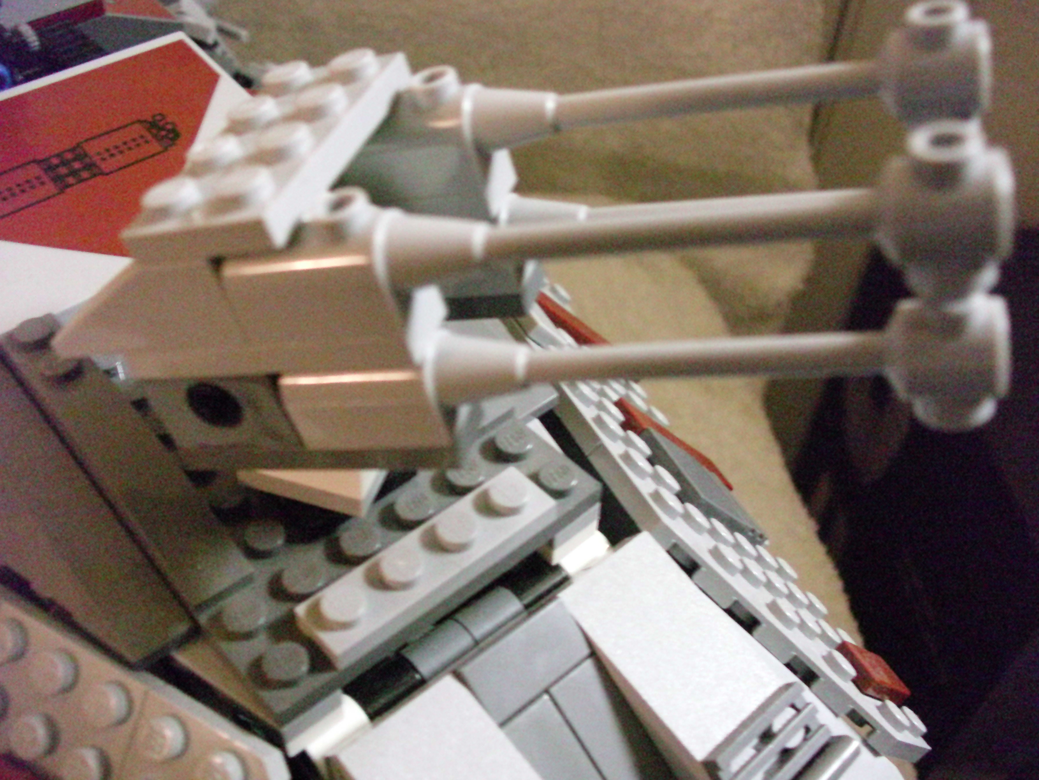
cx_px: 520
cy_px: 390
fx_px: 1141
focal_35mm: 38
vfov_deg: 37.7
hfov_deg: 49.0
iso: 1600
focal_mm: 6.3
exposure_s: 1/11
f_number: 3.1
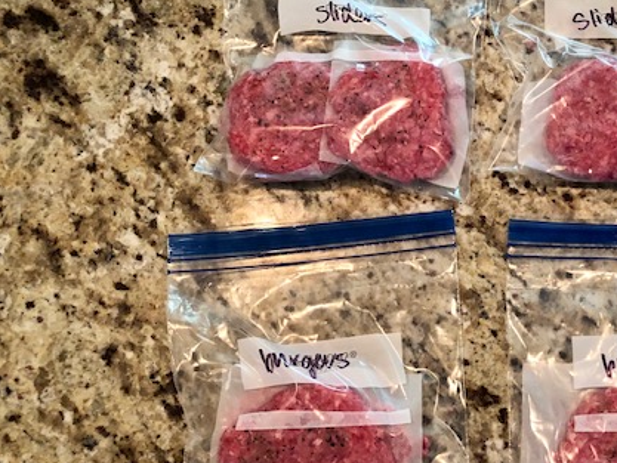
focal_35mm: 43
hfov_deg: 42.4
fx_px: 767
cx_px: 471
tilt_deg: -79.1
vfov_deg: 33.6
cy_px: 234
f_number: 1.8
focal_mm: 3.99
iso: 100
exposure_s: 1/15
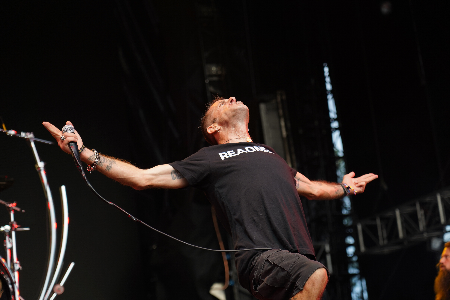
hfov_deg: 19.5
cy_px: 150
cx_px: 225
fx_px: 1312
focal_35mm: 105
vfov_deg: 13.0
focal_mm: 105
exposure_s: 1/125
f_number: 4
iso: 320
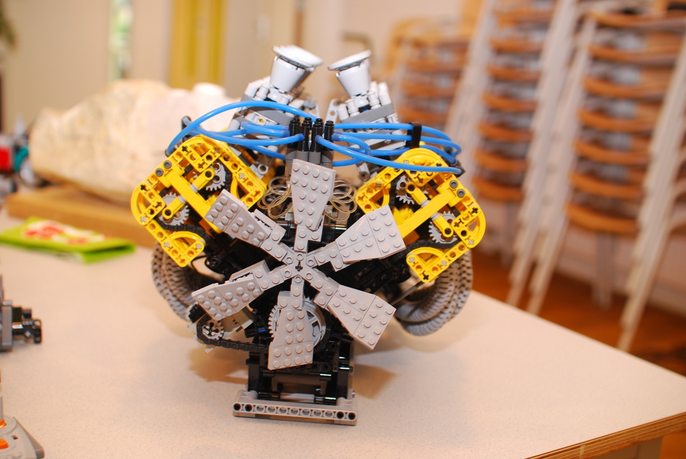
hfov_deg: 43.6
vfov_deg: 29.9
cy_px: 230
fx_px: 859
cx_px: 343
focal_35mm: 45
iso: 160
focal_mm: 30
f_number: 4
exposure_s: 1/30
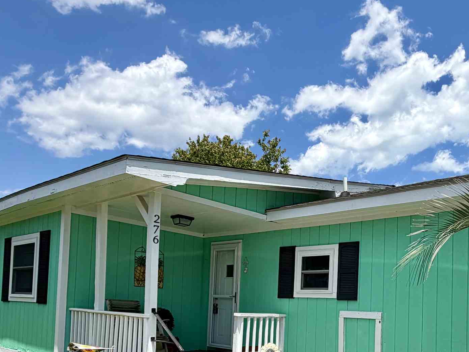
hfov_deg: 55.3
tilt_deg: +1.4
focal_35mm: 31
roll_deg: -1.9
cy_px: 288
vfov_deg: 43.1
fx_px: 420
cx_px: 356
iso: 25
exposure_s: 1/1105
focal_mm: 2.22
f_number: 2.2
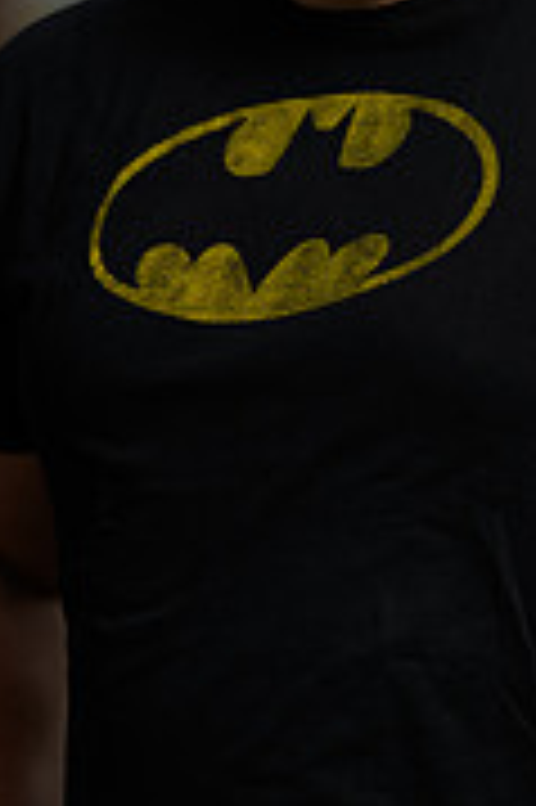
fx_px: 7607
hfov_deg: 4.0
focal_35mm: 340
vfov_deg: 6.1
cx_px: 477
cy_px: 221
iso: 200
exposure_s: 1/250
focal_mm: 135
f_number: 2
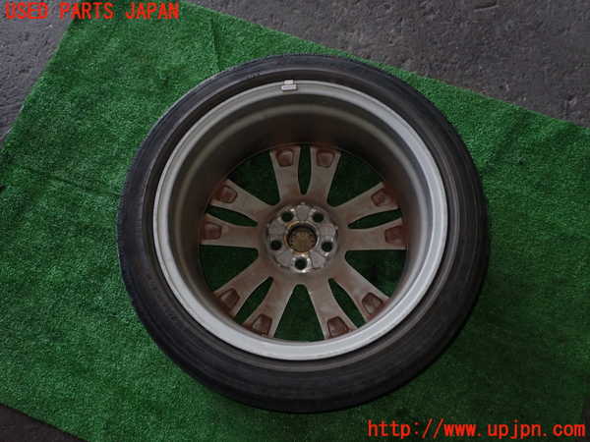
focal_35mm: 36
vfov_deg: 39.7
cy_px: 221
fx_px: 614
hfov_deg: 51.4
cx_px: 295
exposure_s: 1/40
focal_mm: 6.37
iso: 250
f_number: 7.1
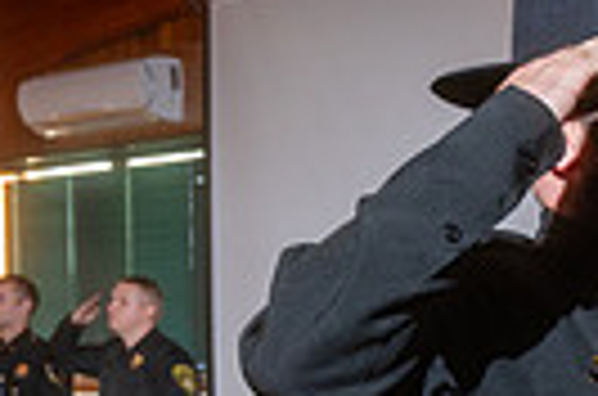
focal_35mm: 105
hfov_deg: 18.5
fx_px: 1740
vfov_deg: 12.5
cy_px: 531
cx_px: 719
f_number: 4
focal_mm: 24
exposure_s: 1/200
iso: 500
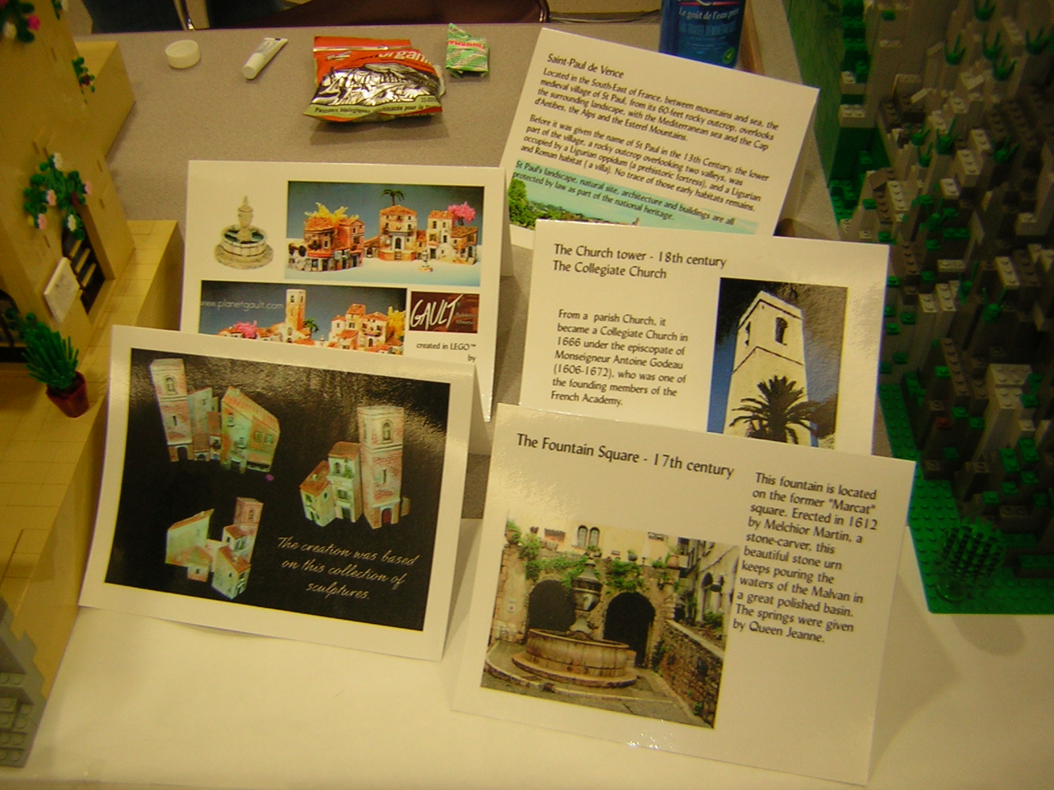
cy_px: 395
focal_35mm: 36
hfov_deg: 51.4
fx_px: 1096
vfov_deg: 39.7
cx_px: 527
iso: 50
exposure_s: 1/14.9
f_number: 2.6
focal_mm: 4.7
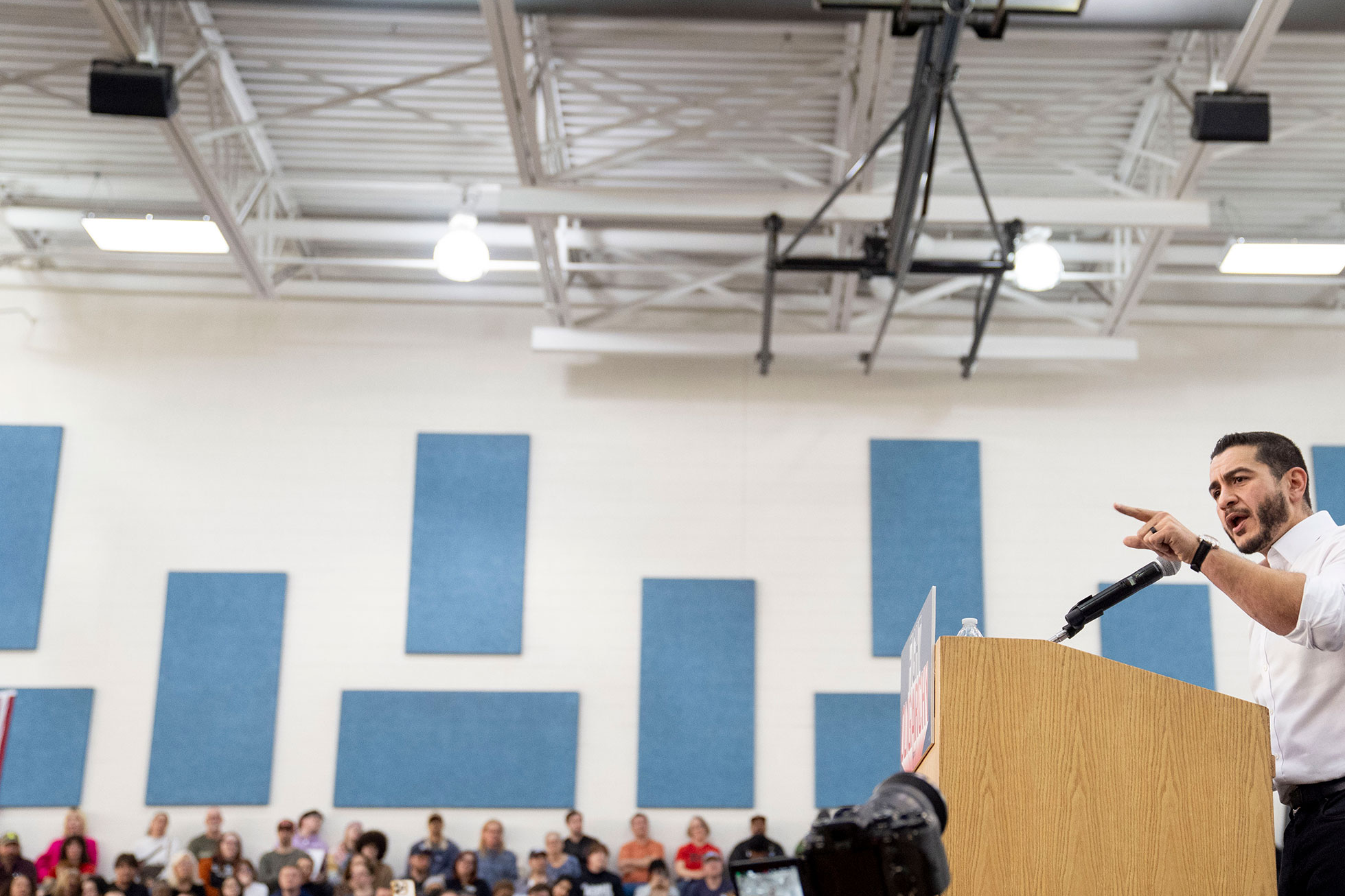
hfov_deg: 40.2
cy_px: 540
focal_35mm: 49
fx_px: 1831
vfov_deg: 27.5
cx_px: 791
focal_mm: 40
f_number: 2.8
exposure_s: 1/250
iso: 2500
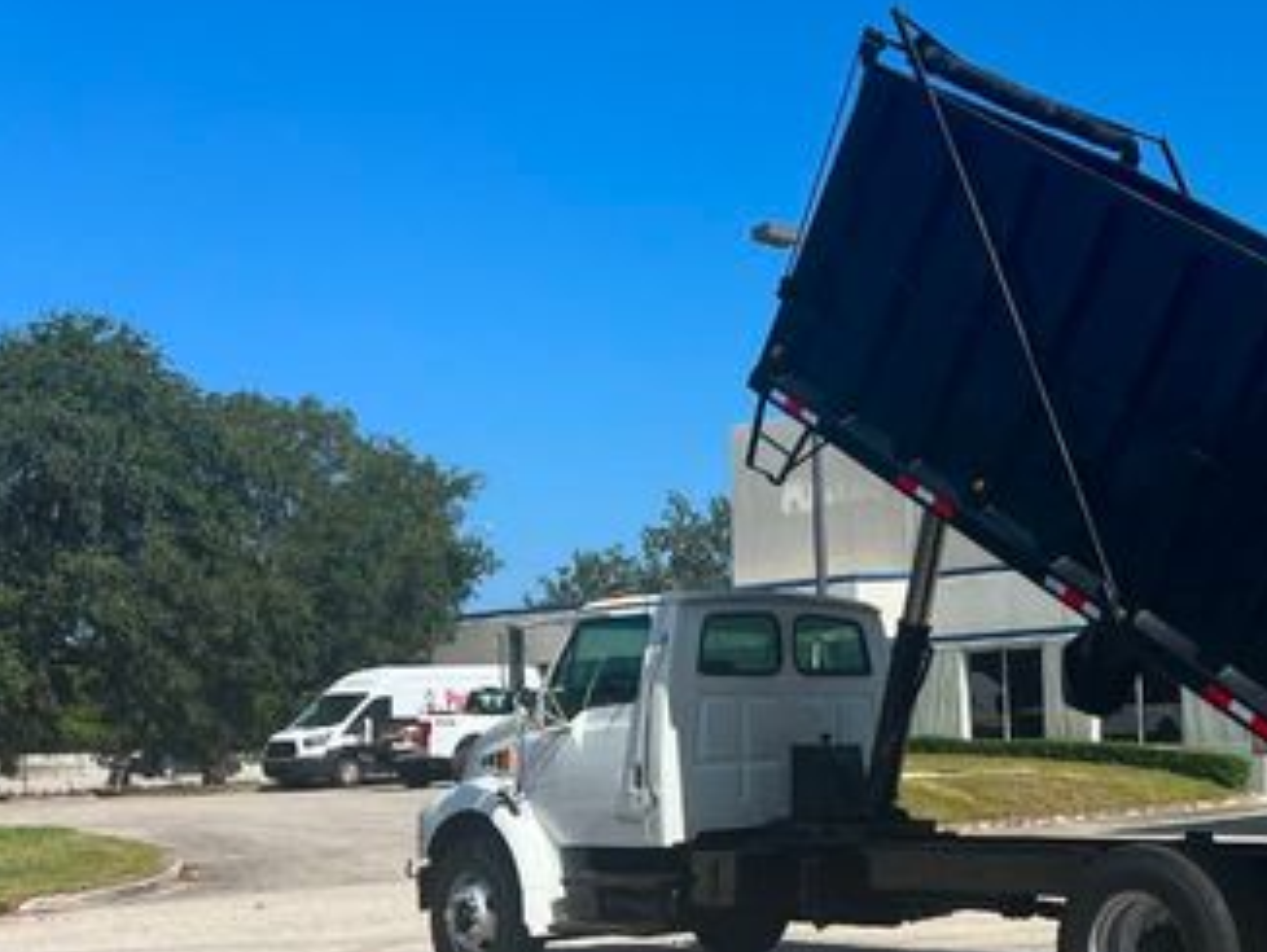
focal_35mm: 51
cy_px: 641
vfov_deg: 28.4
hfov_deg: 35.0
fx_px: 1868
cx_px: 1170
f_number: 1.5
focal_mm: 5.7
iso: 50
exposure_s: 1/4630
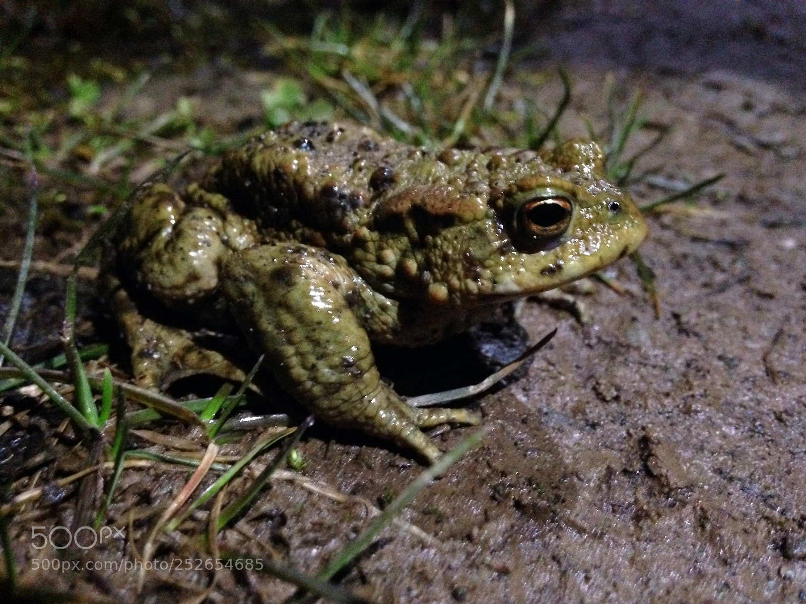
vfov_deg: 42.9
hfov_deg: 55.4
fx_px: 768
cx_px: 403
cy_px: 302
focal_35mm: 33
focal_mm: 4.12
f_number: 2.4
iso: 800
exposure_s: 1/15
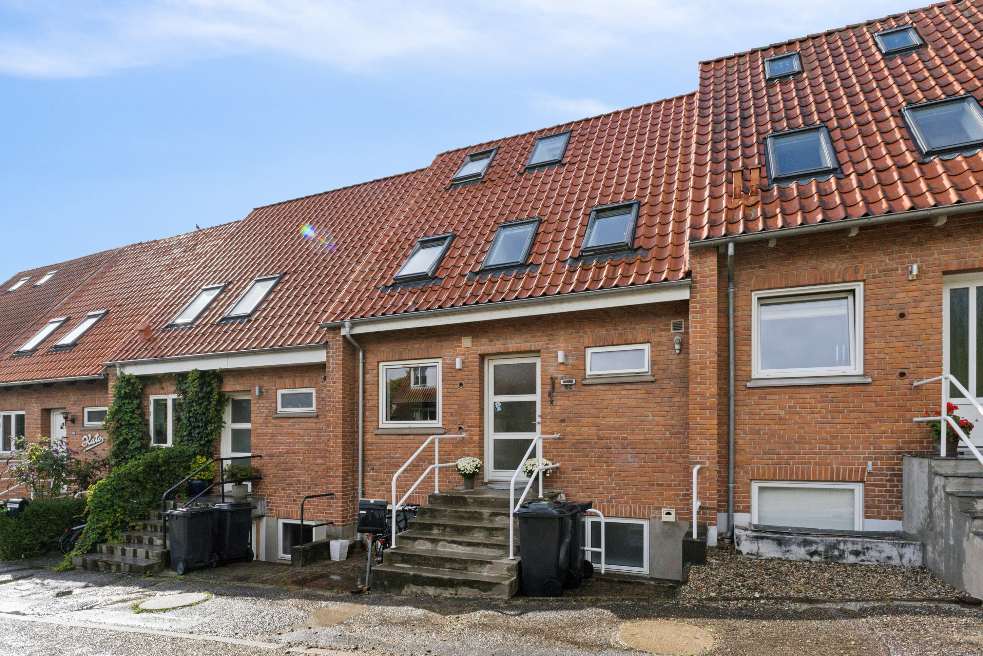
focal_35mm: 20
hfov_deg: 85.4
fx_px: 532
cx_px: 492
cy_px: 328
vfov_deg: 63.2
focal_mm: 13
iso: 200
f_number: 11
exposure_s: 1/500
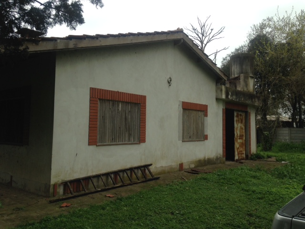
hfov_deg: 55.4
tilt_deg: +4.8
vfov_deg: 42.9
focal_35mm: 33
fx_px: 291
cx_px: 152
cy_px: 114
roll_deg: -0.2
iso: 50
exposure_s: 1/630
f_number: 2.4
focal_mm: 4.12
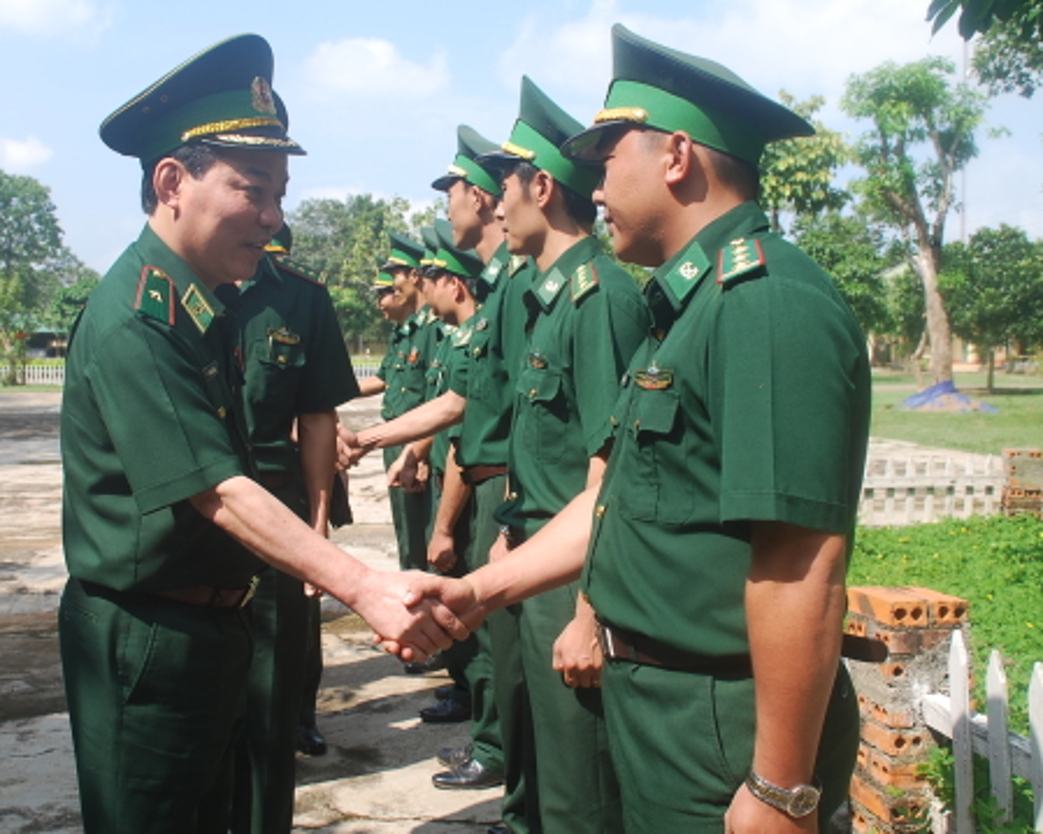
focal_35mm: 38
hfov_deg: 47.9
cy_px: 425
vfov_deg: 39.1
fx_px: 1173
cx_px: 492
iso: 100
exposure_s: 1/160
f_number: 6.3
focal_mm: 22
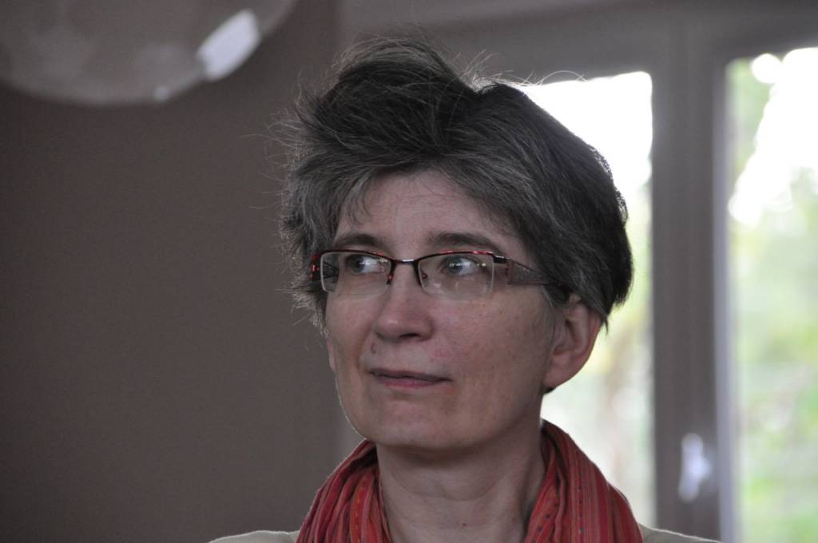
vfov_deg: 6.3
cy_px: 272
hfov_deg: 9.5
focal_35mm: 218
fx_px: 4936
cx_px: 409
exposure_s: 1/80
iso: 1600
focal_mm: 145
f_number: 5.6
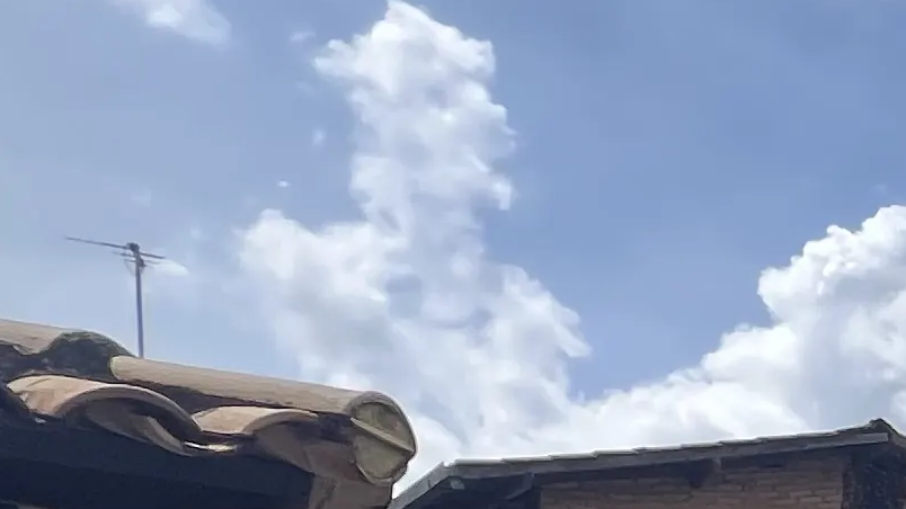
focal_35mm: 71
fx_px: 1705
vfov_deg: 14.4
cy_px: 993
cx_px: 1960
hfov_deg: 17.3
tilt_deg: -1.2
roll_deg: +1.2
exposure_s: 1/1004
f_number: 1.8
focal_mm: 1.57
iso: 32
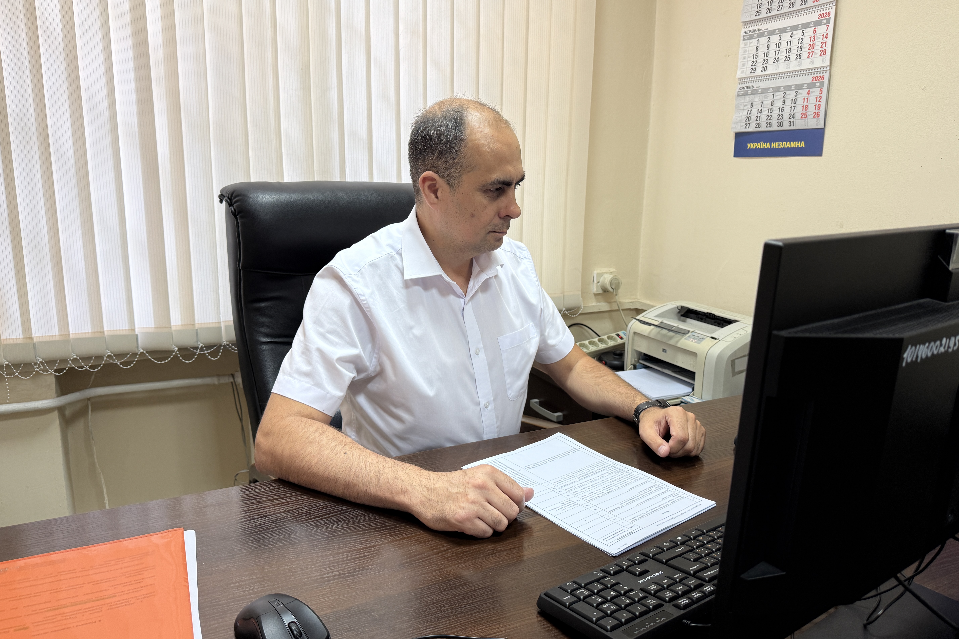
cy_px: 304
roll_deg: +0.1
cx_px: 480
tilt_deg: -10.6
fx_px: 666
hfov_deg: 71.5
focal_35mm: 25
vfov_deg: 51.3
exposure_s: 1/50
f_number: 1.78
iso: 100
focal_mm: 6.76
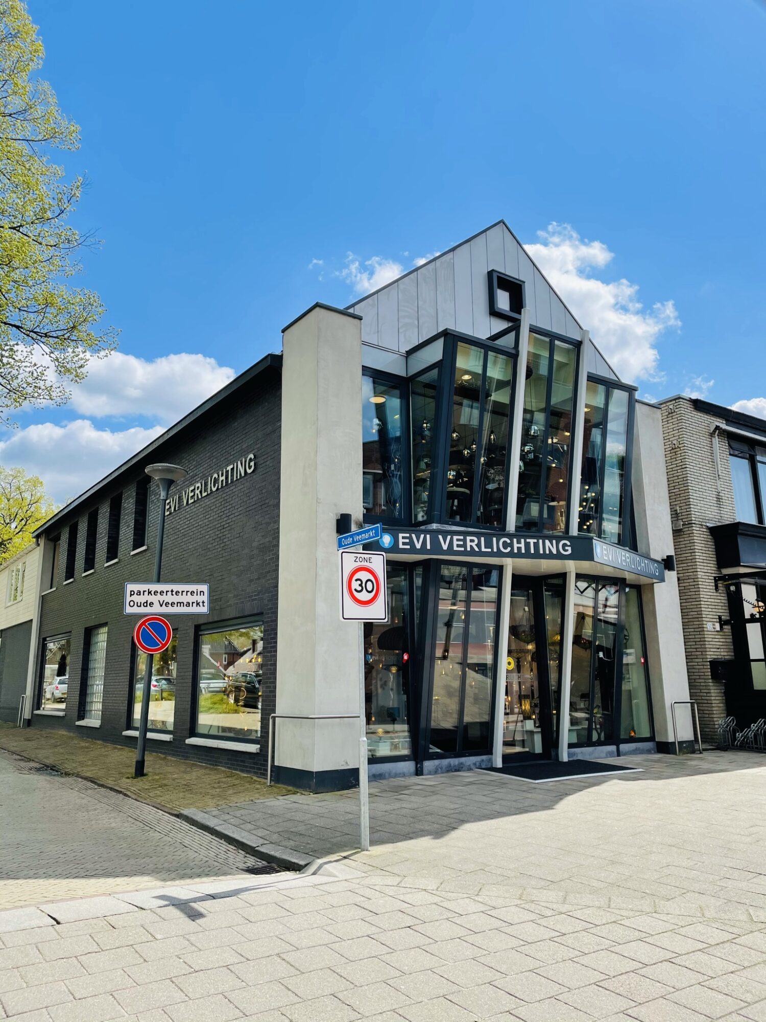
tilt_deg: +12.4
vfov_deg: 67.3
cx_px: 383
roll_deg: +0.3
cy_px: 511
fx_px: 767
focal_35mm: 26
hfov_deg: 53.1
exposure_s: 1/3401
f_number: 1.6
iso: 32
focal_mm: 4.2
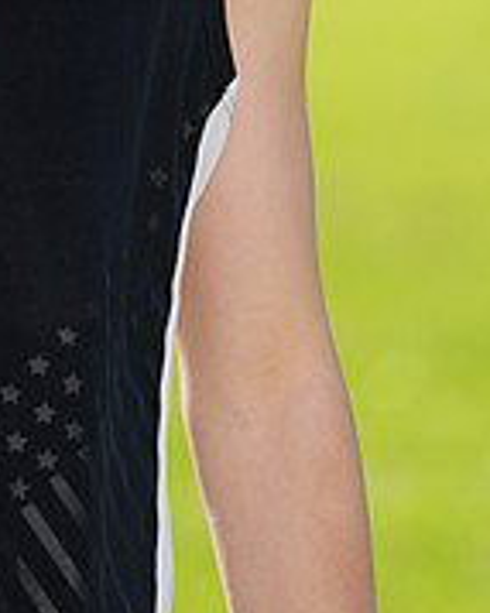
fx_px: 19758
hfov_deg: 1.4
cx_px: -94
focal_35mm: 1089
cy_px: -301
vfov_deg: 1.8
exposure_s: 1/200
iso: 64
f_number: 6.3
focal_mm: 358
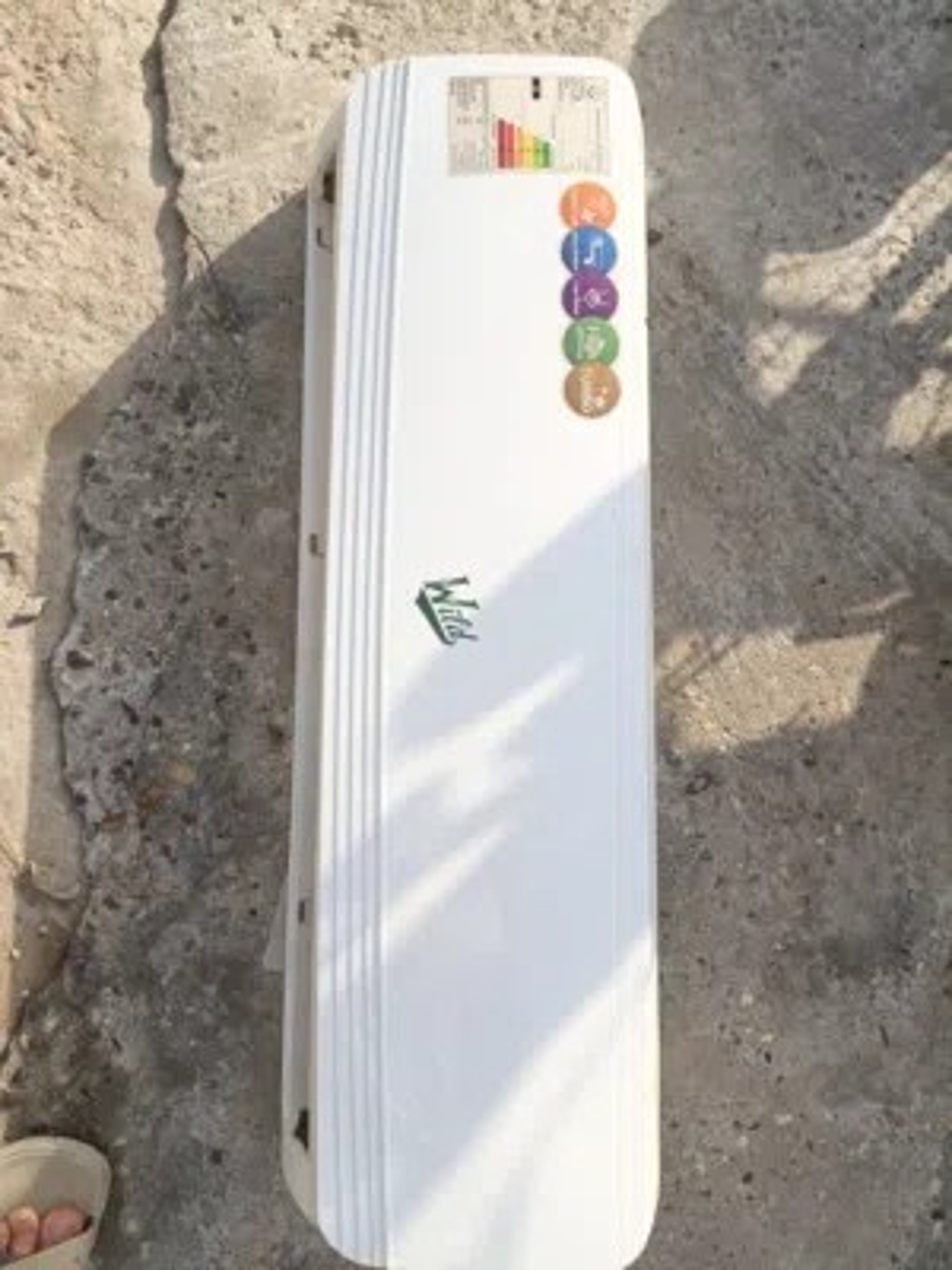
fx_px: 843
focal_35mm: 23
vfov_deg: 73.9
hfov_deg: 58.9
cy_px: 635
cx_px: 476
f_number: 1.79
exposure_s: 1/839
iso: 72
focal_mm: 4.71
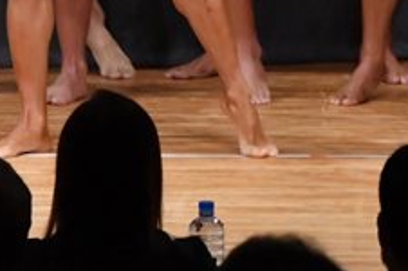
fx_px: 9902
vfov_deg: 1.6
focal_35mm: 875
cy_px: -184
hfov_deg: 2.4
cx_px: 311
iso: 8000
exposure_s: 1/400
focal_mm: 170
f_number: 5.6
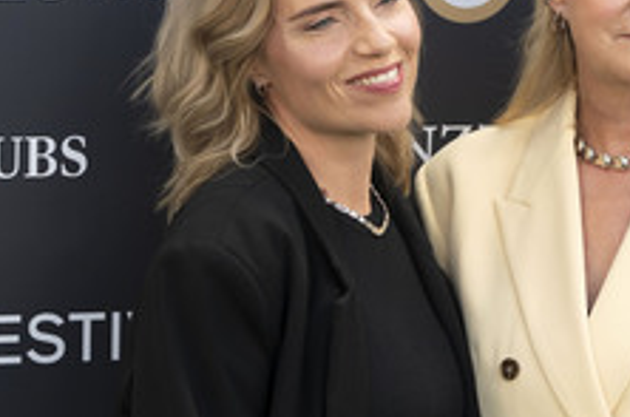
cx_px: 535
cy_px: 250
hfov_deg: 7.0
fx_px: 5116
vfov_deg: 4.7
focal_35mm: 293
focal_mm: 144
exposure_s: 1/200
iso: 400
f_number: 5.6
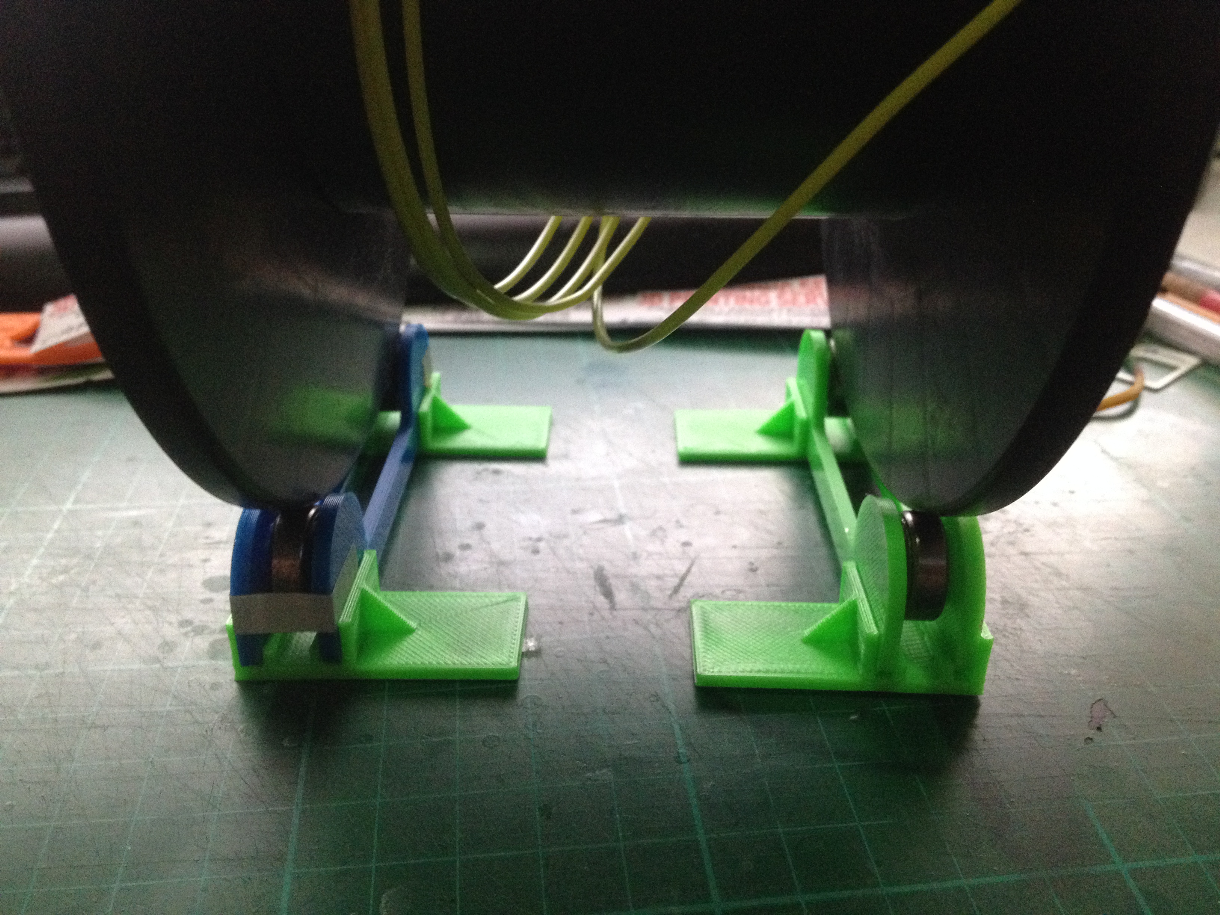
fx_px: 1234
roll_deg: +1.7
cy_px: 458
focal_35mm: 35
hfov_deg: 52.6
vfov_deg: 40.7
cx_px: 610
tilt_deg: -26.0
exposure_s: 1/20
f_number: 2.4
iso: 320
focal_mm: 4.28
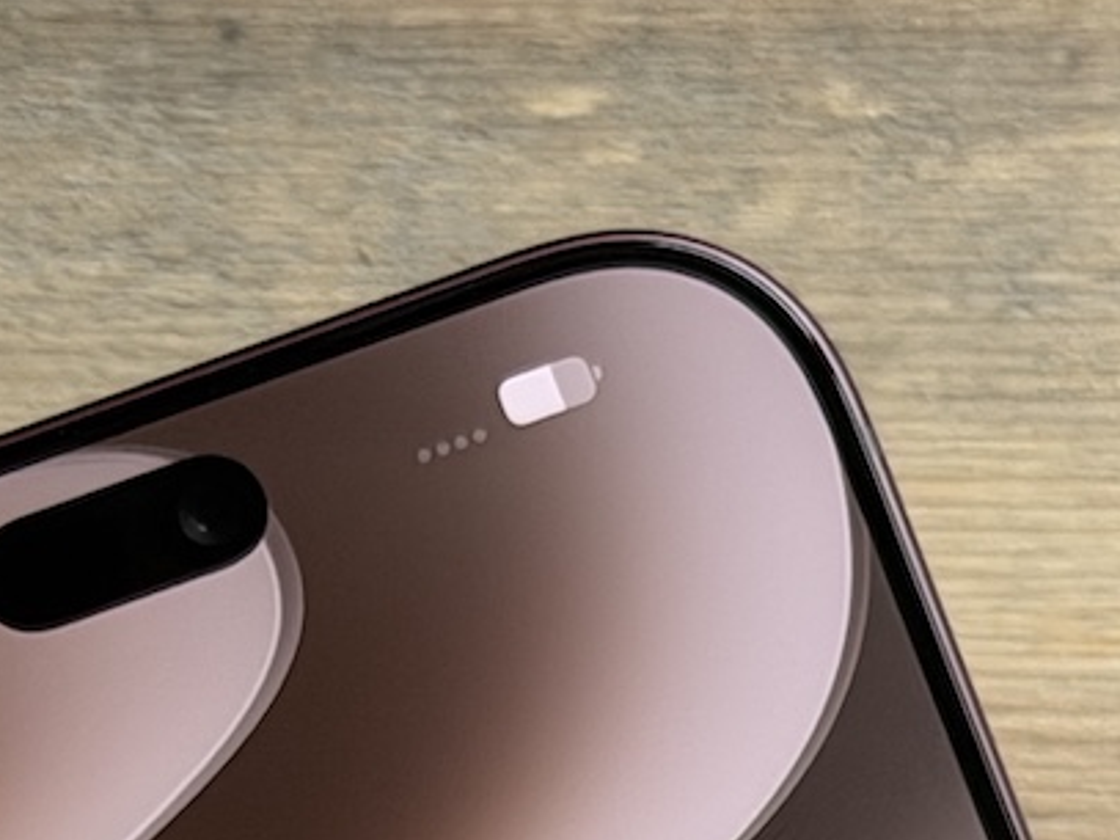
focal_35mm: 224
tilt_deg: -81.3
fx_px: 7245
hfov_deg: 8.8
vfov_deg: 6.4
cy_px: 1811
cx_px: 614
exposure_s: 1/83
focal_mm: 6.76
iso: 100
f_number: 1.78
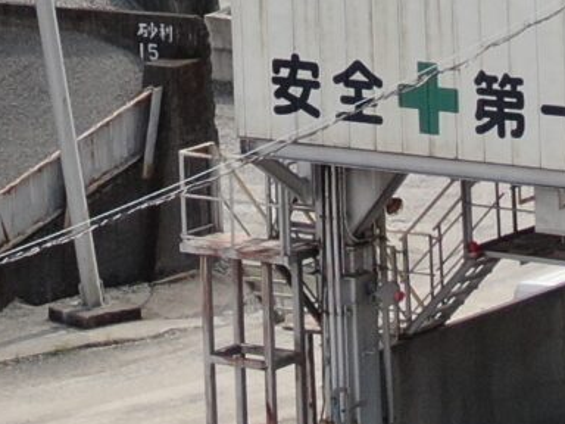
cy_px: -331
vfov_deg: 4.9
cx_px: 112
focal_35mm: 300
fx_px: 4897
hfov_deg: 6.6
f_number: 3.7
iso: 100
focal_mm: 7.88
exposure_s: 1/500
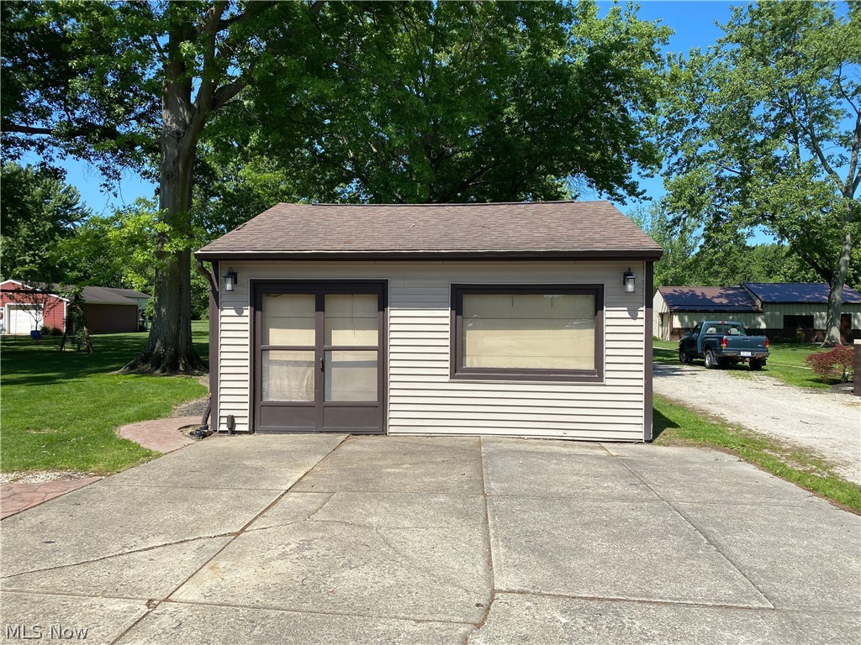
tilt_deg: +0.1
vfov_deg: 53.1
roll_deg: -0.1
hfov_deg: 67.3
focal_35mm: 26
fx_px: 647
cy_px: 322
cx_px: 430
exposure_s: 1/2358
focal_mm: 4.25
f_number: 1.8
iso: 32
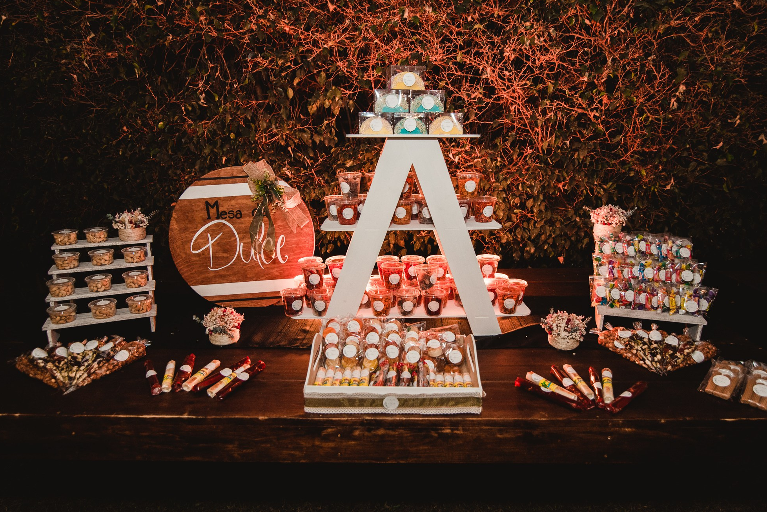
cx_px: 394
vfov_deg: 57.3
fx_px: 469
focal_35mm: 22
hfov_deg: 78.5
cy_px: 260
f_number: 3.2
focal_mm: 21
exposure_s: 1/80
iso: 1250
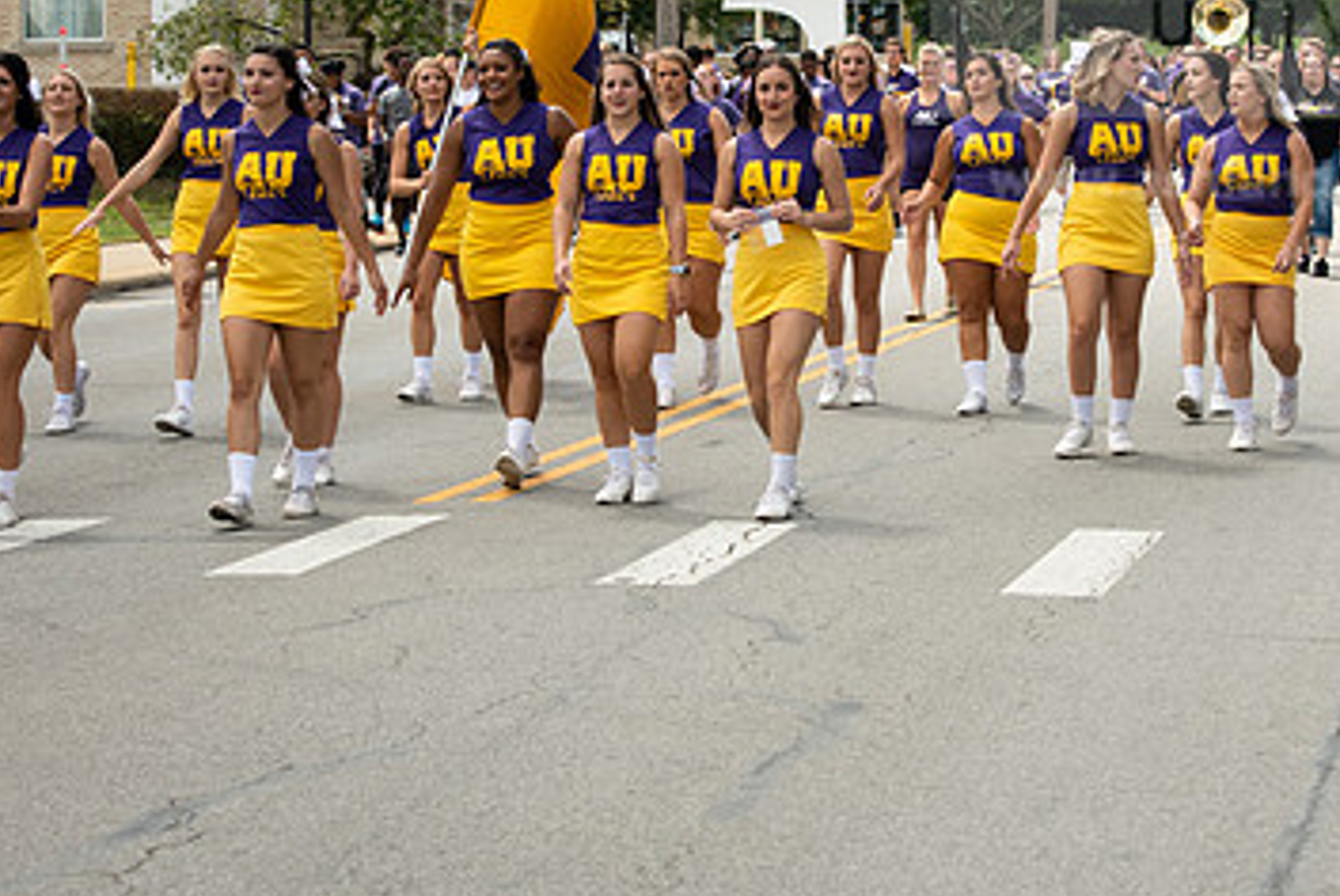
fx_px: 4284
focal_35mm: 115
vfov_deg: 11.9
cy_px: 260
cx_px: 816
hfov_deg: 17.8
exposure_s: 1/640
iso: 250
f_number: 7.1
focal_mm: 70
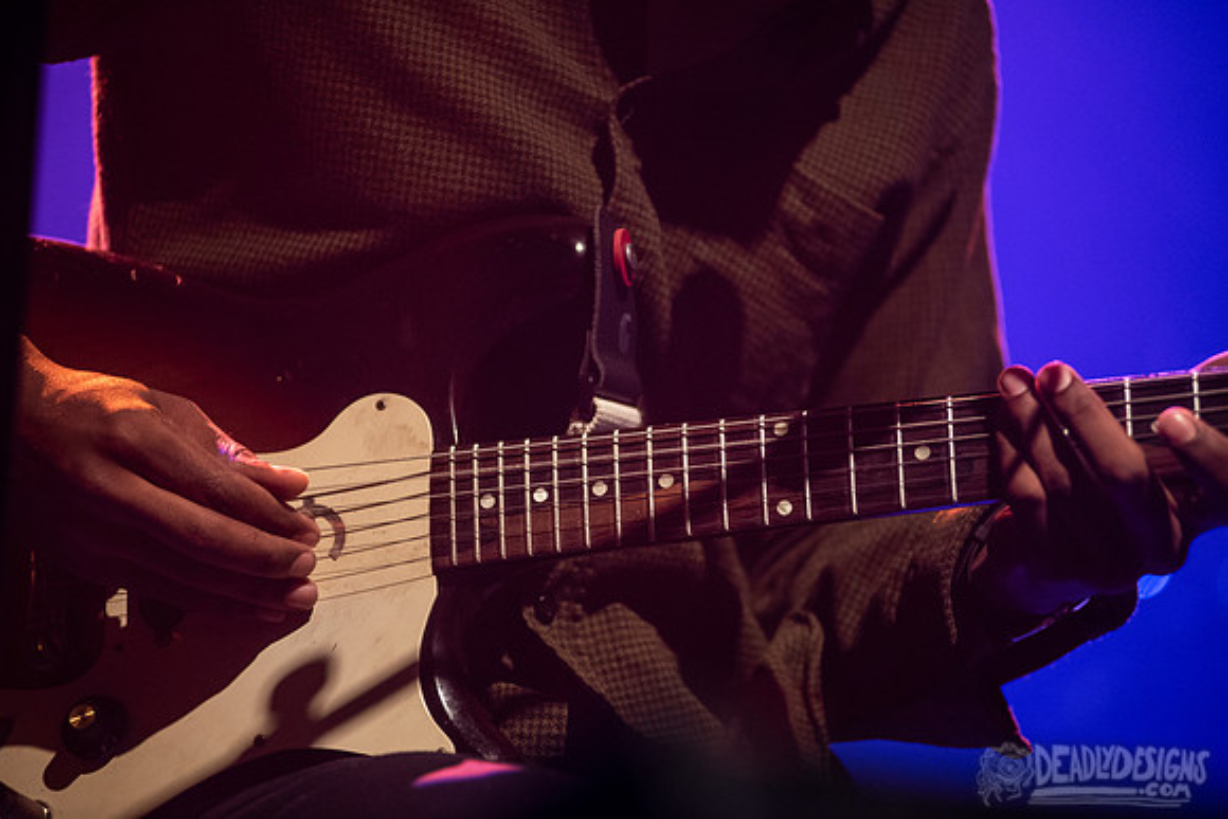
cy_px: 410
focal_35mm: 200
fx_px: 6823
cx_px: 614
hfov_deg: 10.3
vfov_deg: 6.9
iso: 2500
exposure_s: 1/125
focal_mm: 200
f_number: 3.2
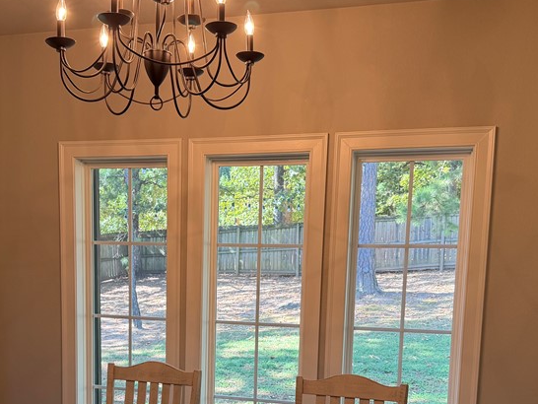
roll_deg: -0.6
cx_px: 201
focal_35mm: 45
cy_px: 340
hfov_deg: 41.7
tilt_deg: -7.6
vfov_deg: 31.1
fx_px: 700
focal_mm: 6.76
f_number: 1.78
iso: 100
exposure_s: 1/120
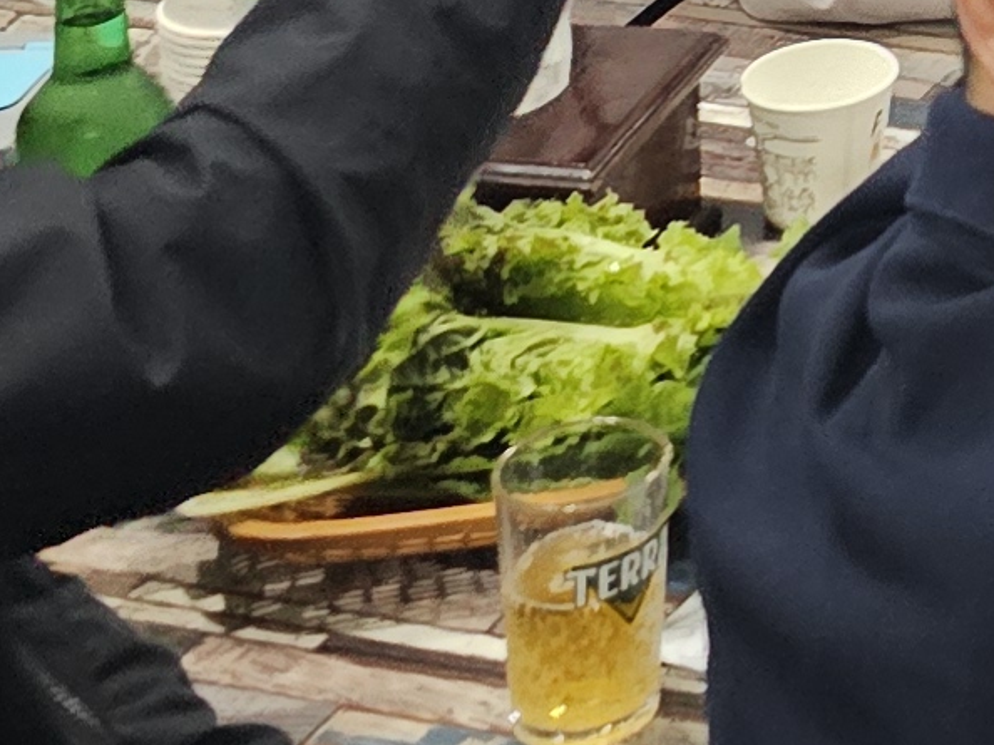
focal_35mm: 155
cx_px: 2164
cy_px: -1205
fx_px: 4449
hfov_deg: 11.2
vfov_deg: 8.5
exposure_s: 1/120
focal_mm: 6.3
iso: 800
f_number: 1.7
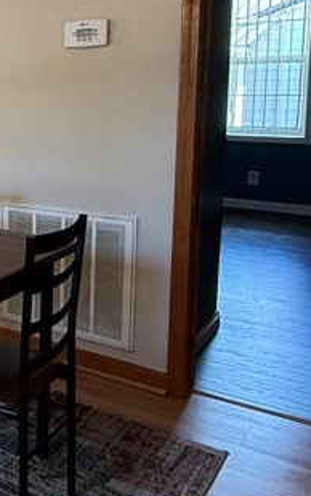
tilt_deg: -5.8
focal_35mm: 49
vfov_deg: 40.3
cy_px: 147
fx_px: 664
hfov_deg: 19.3
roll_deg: +1.3
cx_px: -260
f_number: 2.2
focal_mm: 2.22
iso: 200
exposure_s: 1/60
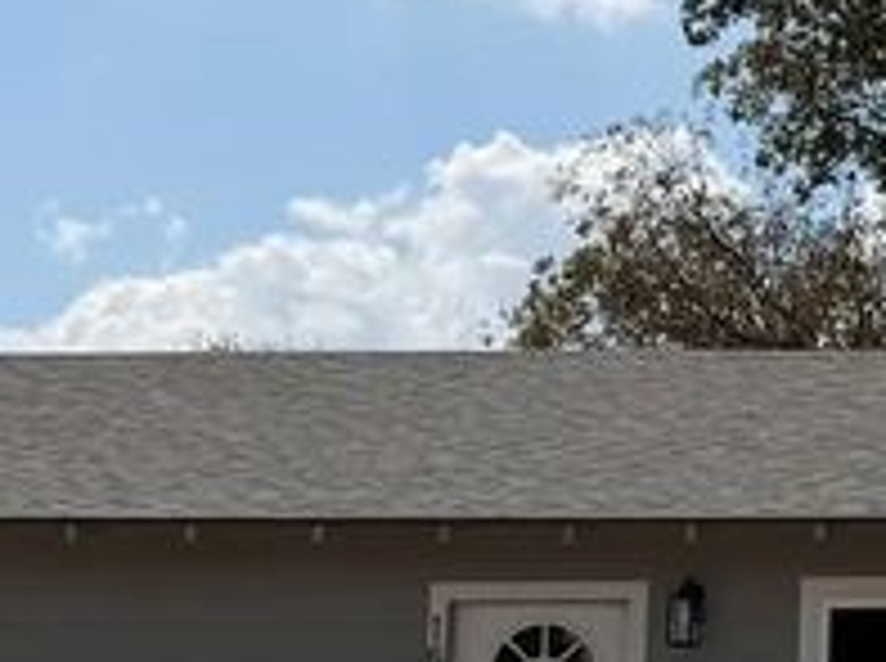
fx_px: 3194
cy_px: 477
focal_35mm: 125
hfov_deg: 14.3
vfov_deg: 11.8
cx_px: 1498
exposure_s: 1/10309
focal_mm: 6.76
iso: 80
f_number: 1.78
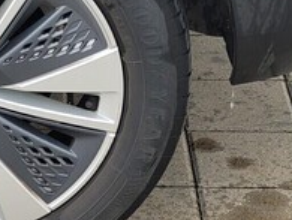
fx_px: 1809
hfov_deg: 9.1
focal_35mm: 214
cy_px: 53
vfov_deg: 7.0
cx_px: -42
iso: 50
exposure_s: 1/100
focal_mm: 7.12
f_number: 2.4
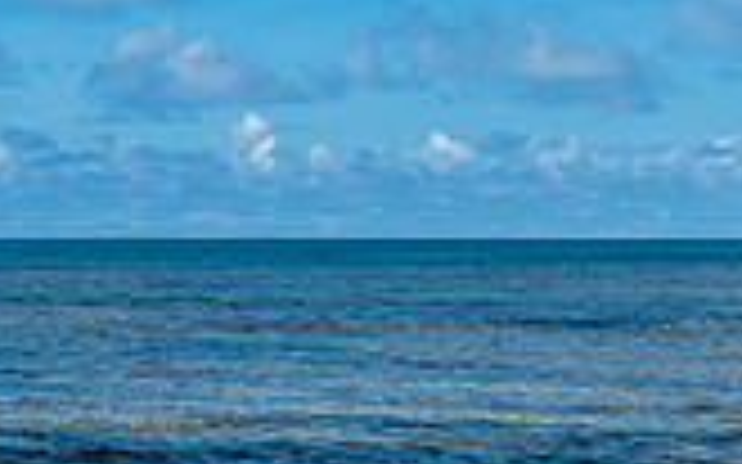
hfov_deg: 13.0
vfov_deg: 8.5
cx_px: -370
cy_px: 573
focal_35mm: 153
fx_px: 3093
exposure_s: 1/100
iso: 64
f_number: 8
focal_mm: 36
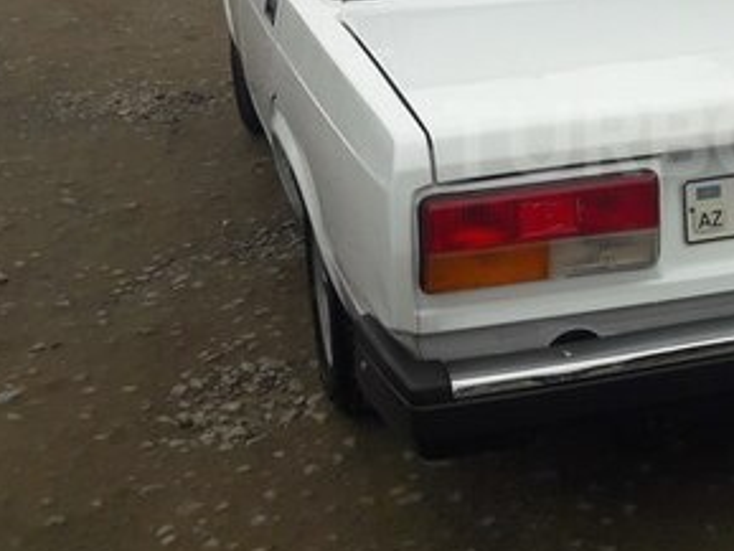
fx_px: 1358
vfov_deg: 22.7
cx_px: 704
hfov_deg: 28.7
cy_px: 138
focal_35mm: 64
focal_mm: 3.7
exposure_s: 1/519
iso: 40
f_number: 1.9
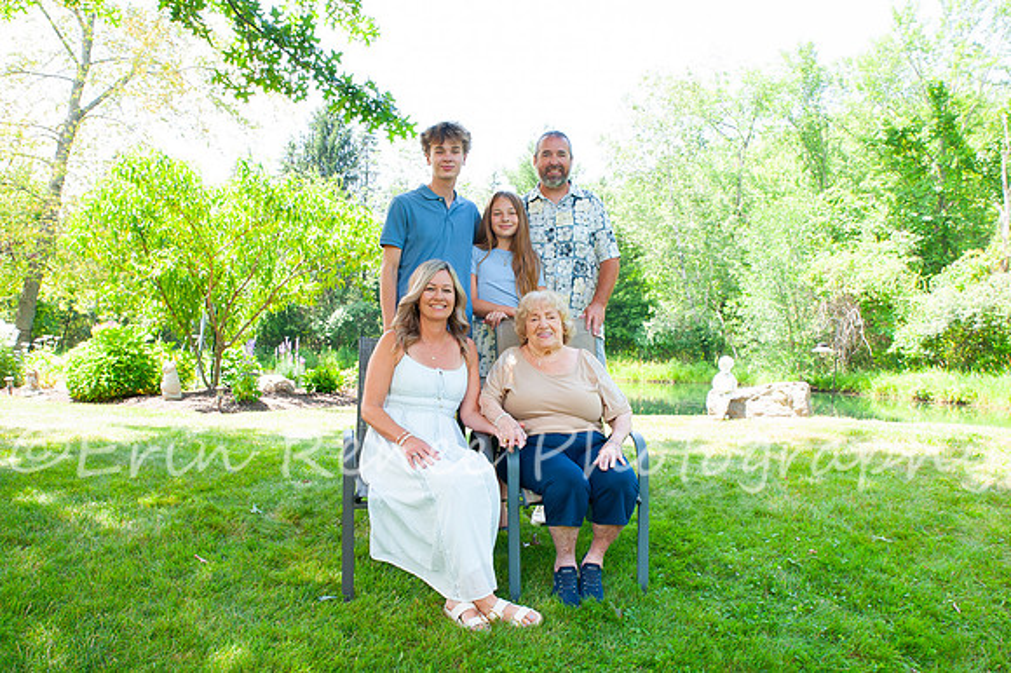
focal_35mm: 30
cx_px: 504
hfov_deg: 61.4
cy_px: 373
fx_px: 851
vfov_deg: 43.1
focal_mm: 26
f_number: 11
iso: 800
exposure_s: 1/125
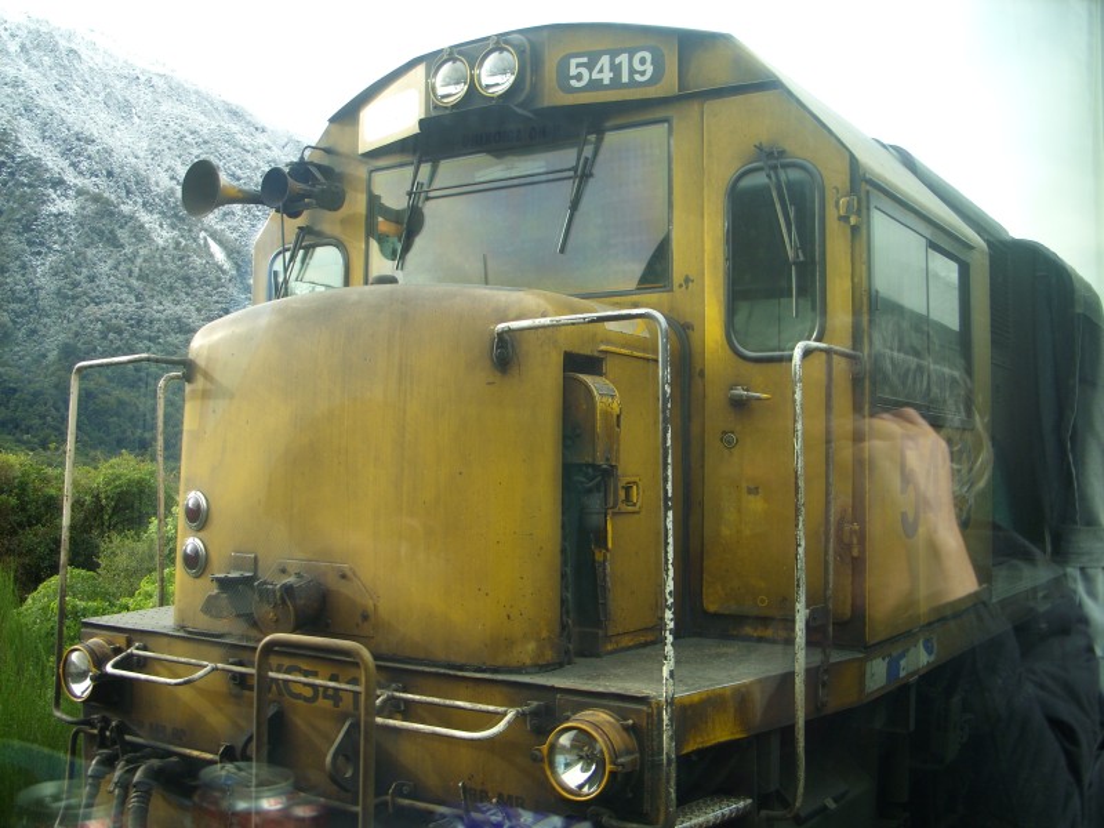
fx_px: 1212
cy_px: 414
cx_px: 552
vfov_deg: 37.7
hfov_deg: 49.0
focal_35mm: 38
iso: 50
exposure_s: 1/64
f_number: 2.8
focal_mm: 7.8
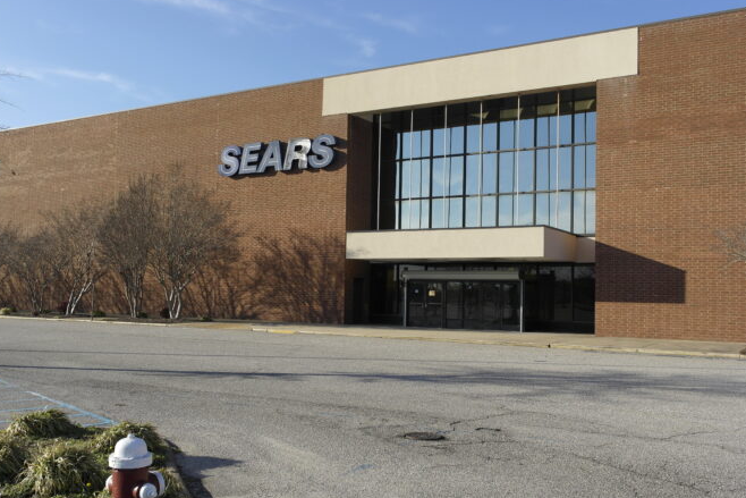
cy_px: 264
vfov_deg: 37.9
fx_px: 725
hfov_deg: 54.3
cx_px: 328
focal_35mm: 35
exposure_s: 1/320
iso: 100
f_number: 6.3
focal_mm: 20
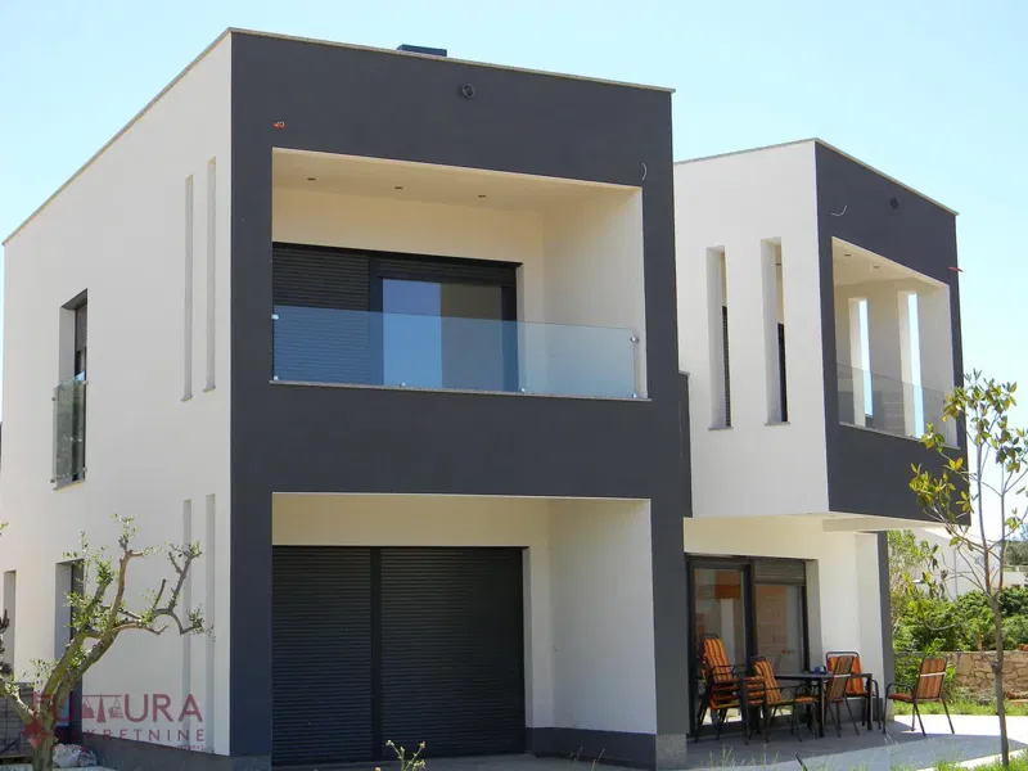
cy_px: 386
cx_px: 514
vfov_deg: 26.1
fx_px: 1663
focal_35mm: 56
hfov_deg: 34.3
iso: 80
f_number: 4.1
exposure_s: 1/320
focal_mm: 10.1
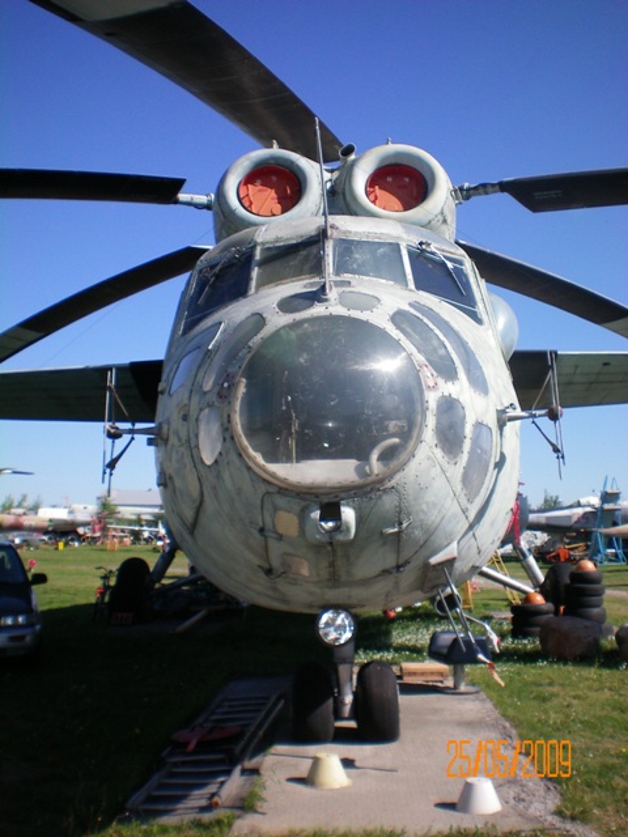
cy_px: 418
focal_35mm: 38
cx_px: 314
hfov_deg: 37.7
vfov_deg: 49.0
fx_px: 919
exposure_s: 1/500
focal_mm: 6.3
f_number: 4.6
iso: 64
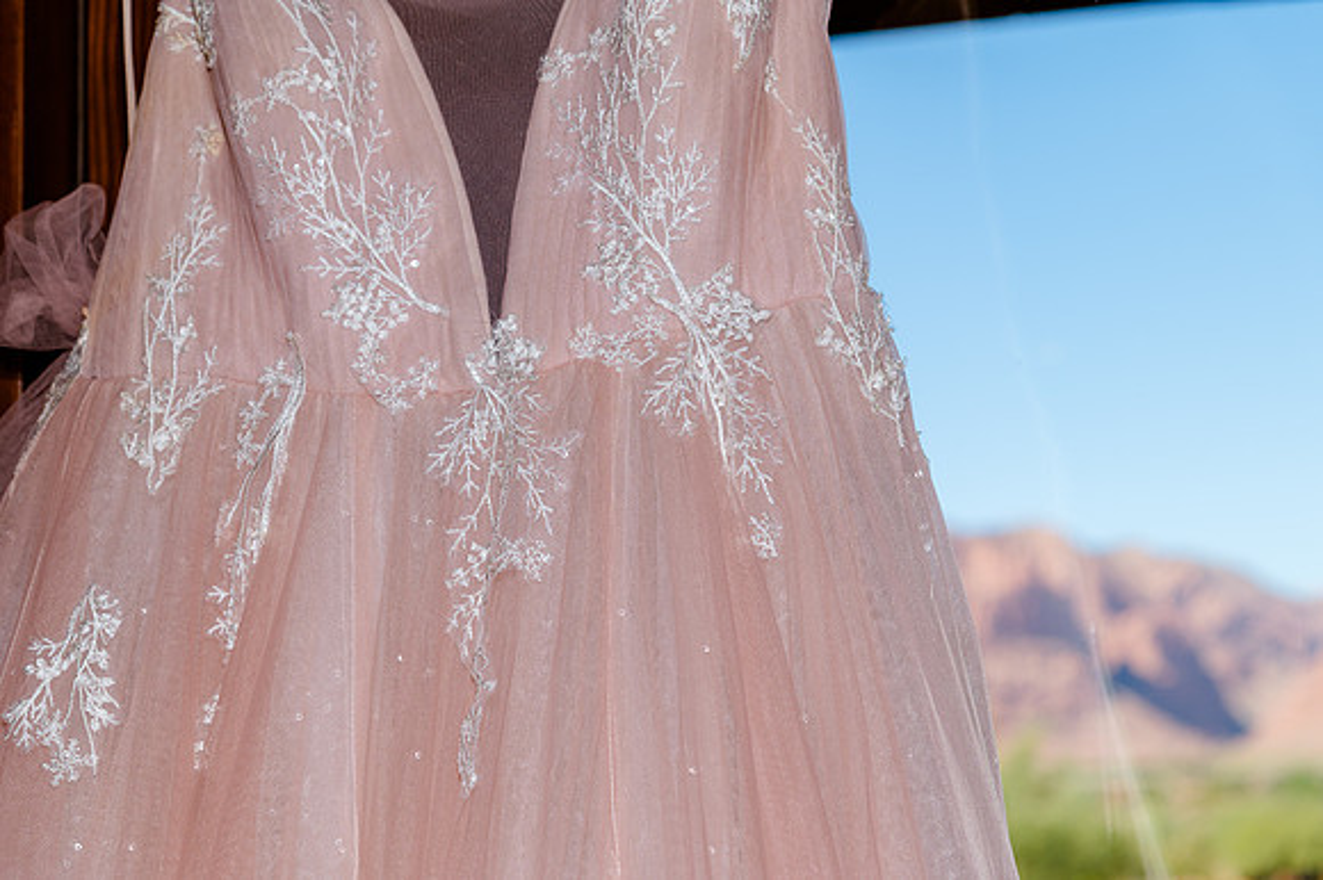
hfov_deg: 23.7
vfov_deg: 15.9
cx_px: 662
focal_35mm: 86
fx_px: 3159
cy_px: 440
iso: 200
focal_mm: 86
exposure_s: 1/320
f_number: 6.3
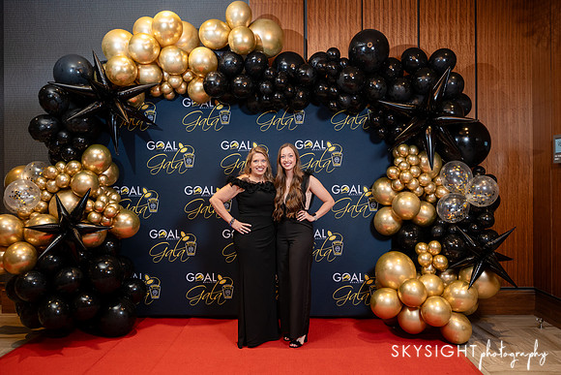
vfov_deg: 42.6
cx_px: 280
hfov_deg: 60.5
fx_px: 481
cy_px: 188
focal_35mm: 31
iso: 1000
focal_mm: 30.5
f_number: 2.8
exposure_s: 1/160
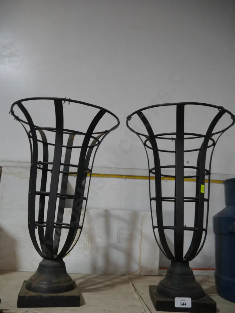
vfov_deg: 63.4
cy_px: 156
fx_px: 253
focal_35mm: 28
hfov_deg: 49.7
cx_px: 118
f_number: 3.5
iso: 320
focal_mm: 14
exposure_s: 1/60
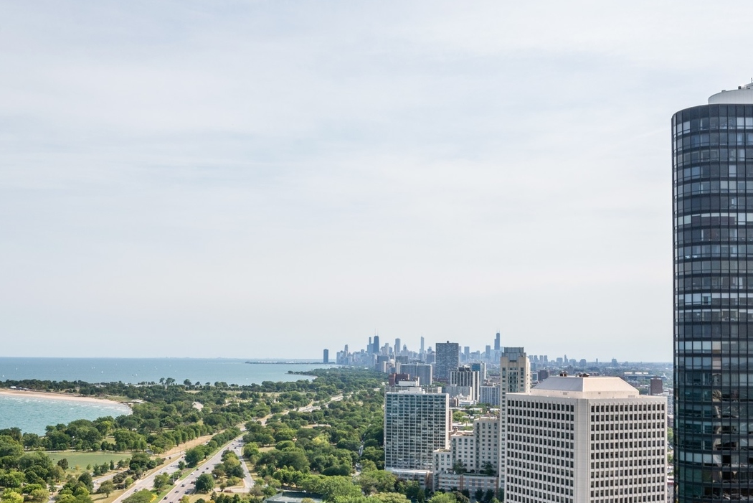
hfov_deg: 51.4
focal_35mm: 37
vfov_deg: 35.3
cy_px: 371
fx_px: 774
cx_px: 290
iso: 200
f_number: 11
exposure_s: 1/400
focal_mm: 24
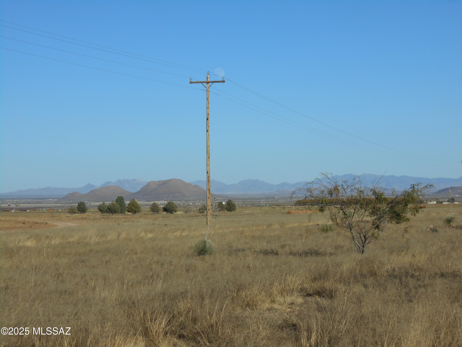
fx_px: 1148
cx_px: 231
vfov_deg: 17.2
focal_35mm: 86
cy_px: 174
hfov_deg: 22.8
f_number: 6.3
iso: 80
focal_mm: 15.4
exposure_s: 1/640
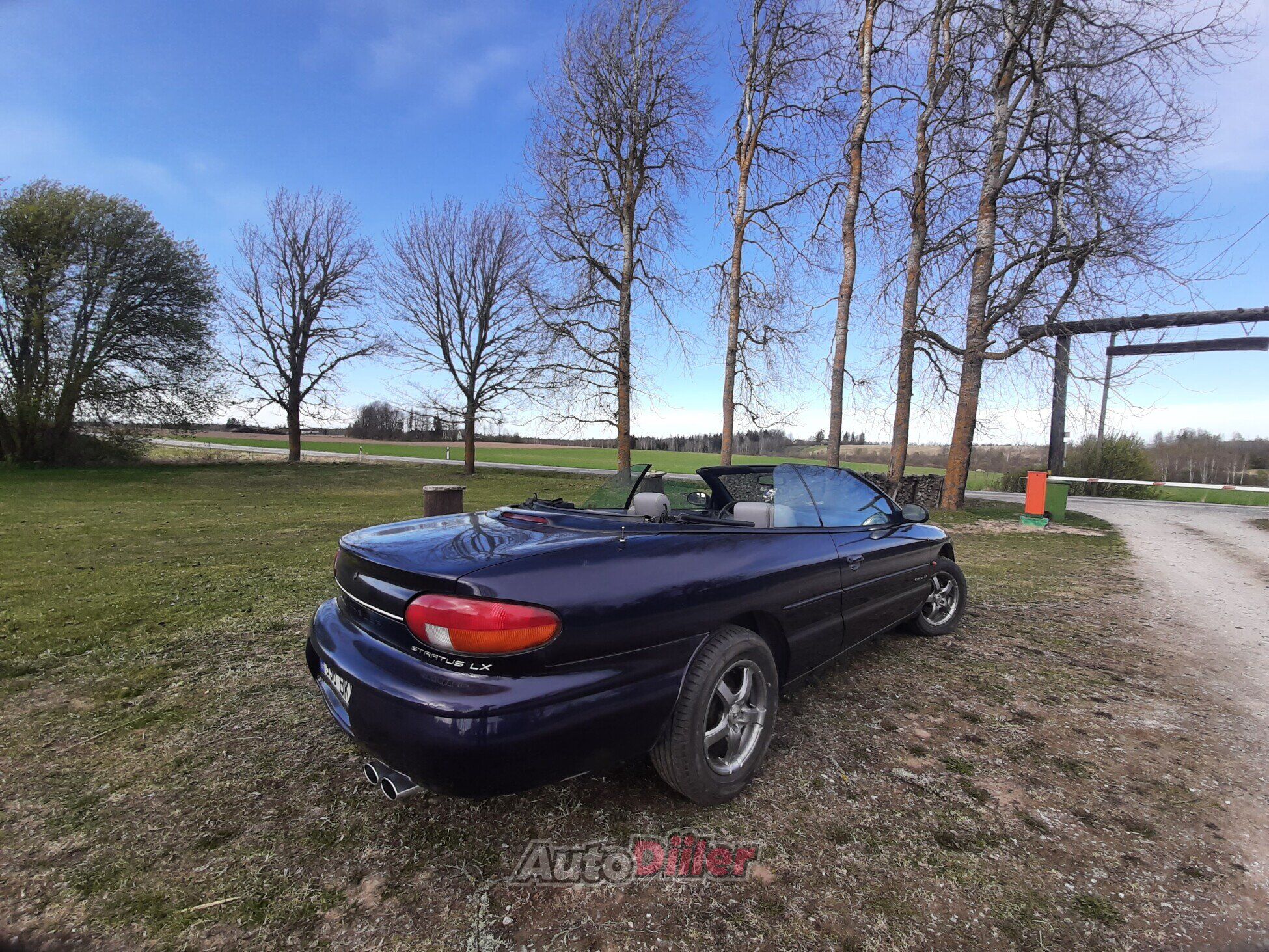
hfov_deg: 106.2
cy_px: 476
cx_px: 634
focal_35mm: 13
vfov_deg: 89.9
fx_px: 477
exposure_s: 1/534
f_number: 2.2
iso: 40
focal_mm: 1.42
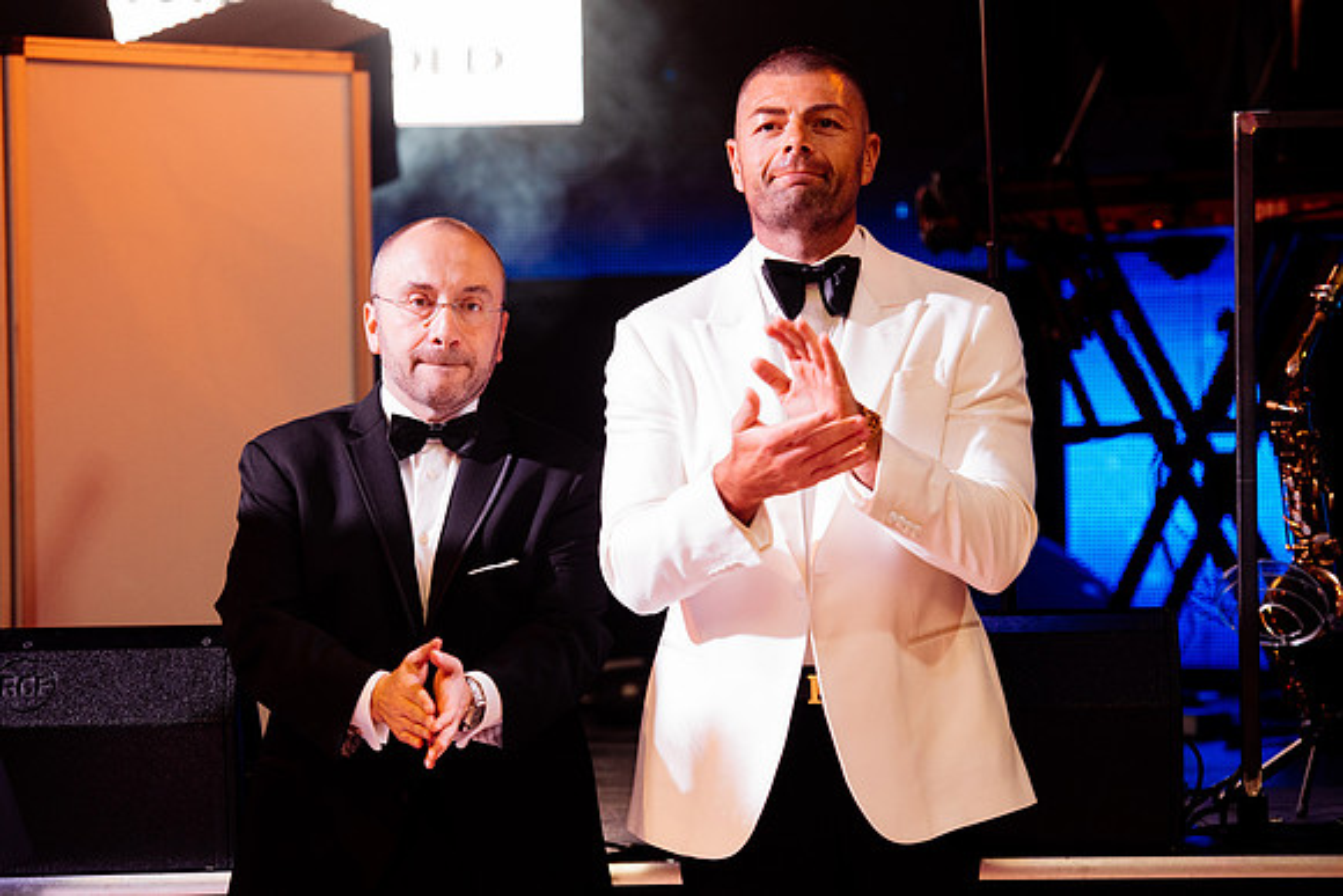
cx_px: 654
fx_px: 5270
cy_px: 447
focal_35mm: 141
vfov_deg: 9.7
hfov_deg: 14.5
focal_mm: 135
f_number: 4
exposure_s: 1/200
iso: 2000
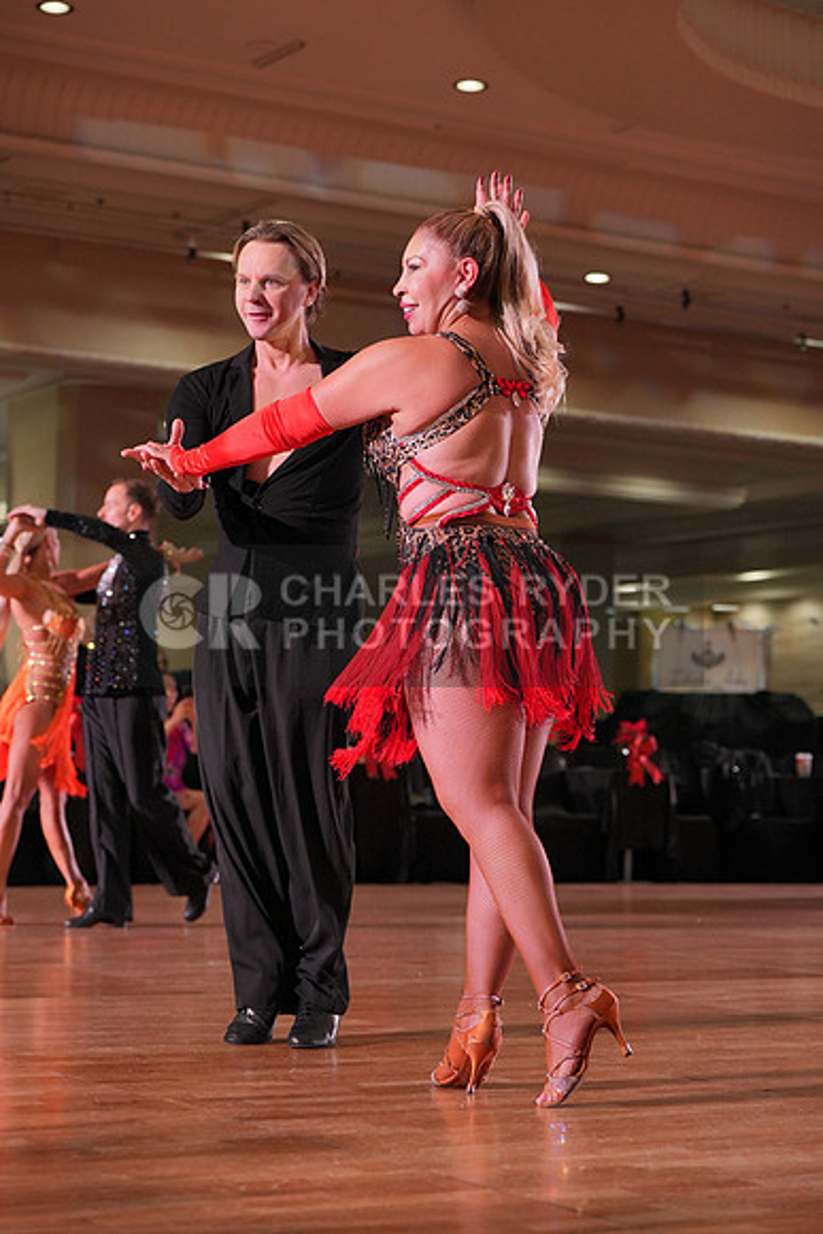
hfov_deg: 19.5
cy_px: 617
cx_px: 412
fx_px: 2399
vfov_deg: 28.8
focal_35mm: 70
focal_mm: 70
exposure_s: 1/500
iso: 2000
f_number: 4
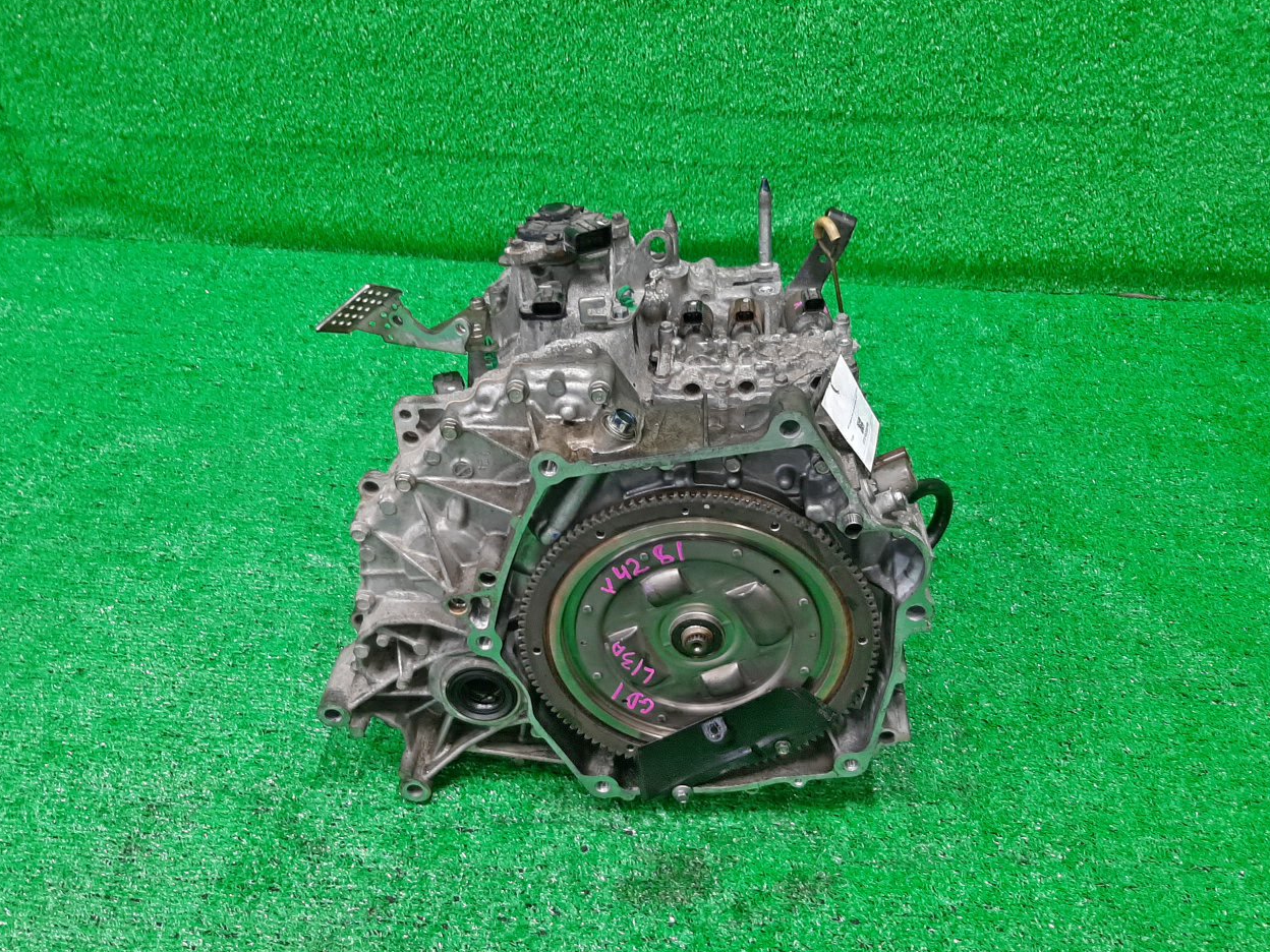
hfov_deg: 60.0
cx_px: 629
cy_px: 542
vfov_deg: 46.7
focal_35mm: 30
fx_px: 1101
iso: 124
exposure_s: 1/50
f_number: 1.7
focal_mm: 3.93
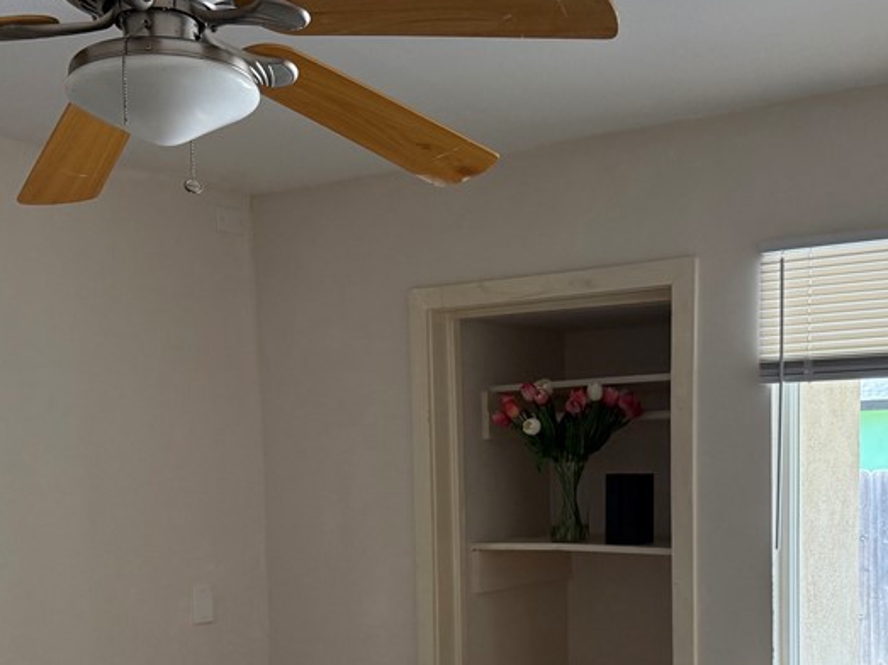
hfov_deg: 40.3
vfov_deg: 30.0
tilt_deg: -3.0
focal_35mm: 47
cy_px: 546
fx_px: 1205
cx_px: 511
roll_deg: +0.7
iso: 200
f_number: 1.78
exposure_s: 1/138
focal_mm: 6.76
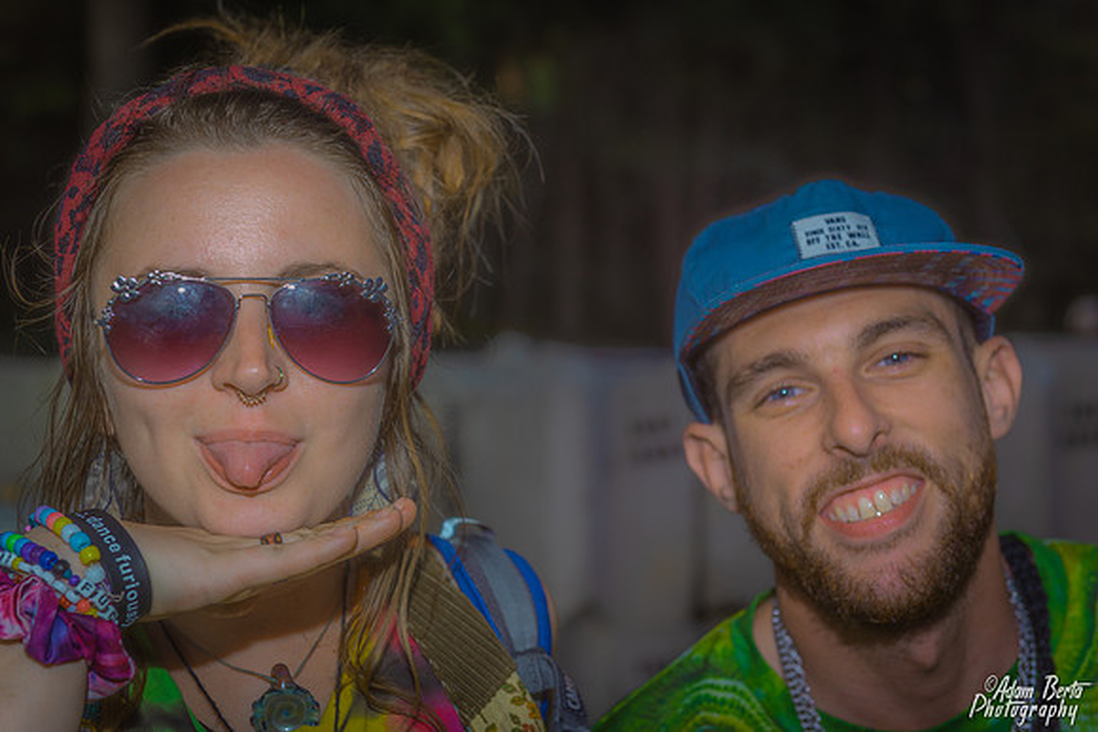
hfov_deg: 28.8
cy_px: 366
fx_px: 2135
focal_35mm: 70
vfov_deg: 19.5
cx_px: 549
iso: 400
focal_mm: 70
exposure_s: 1/100
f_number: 4.5
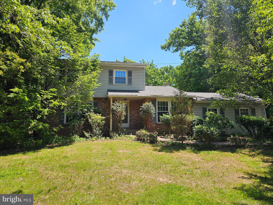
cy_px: 102
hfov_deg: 73.9
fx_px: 181
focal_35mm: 23
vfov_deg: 58.9
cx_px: 136
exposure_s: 1/444
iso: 10
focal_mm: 6.3
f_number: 1.7
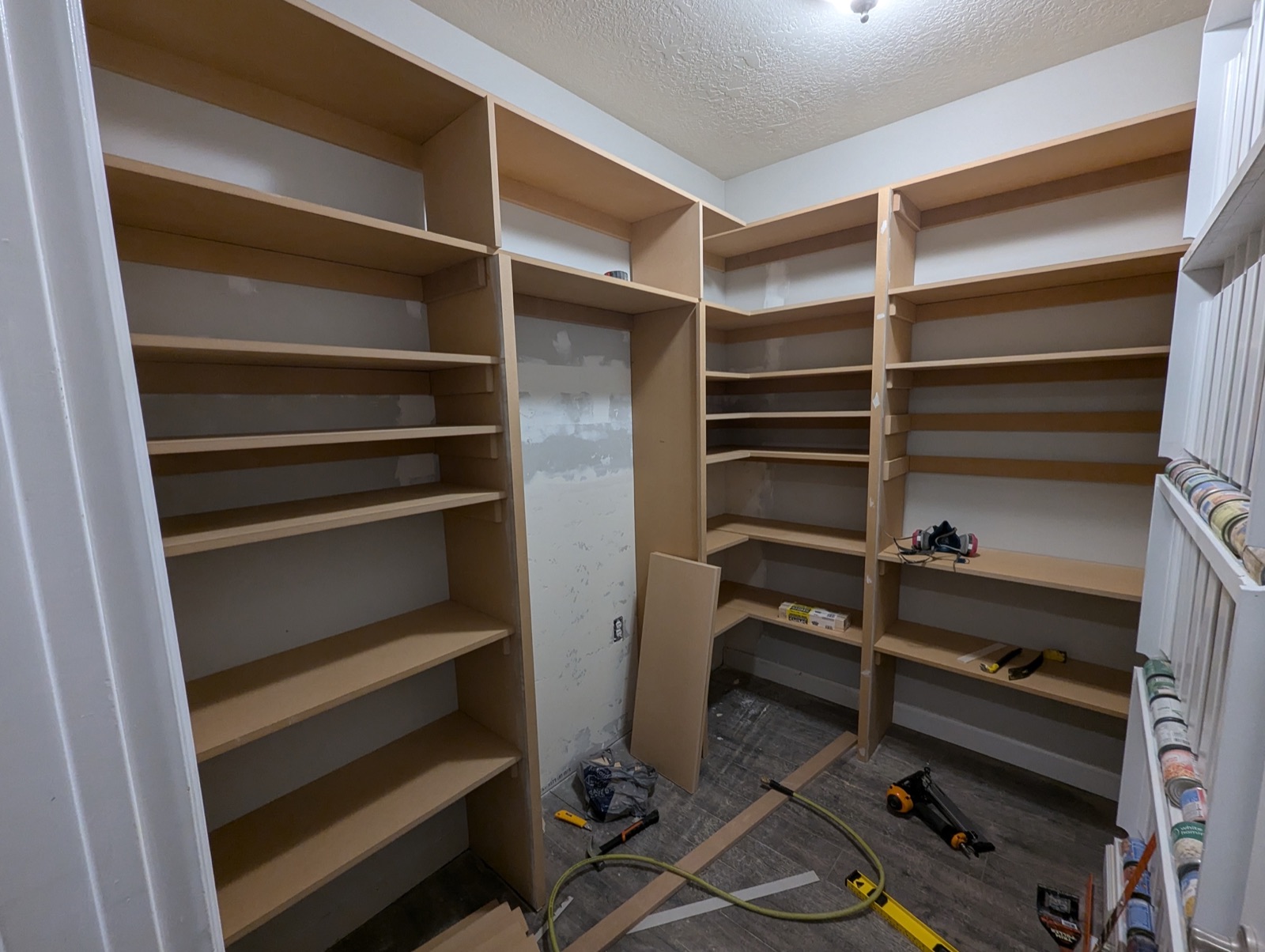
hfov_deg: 106.1
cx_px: 632
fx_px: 476
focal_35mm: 13
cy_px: 476
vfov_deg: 90.0
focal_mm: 1.95
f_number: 2.2
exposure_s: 1/30
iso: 133
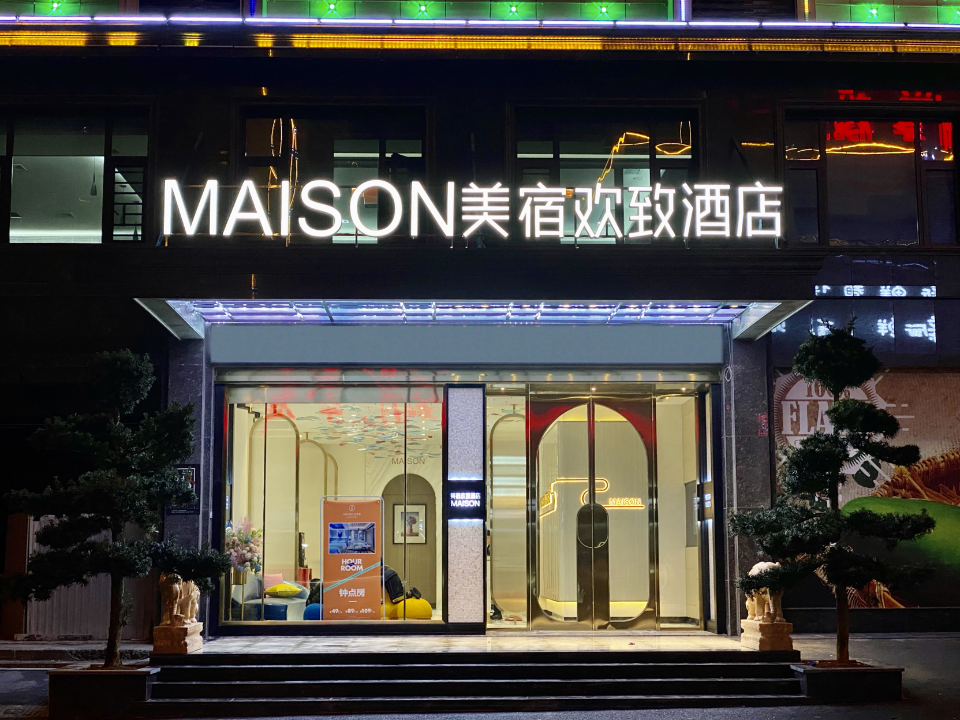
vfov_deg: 28.0
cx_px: 480
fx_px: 1442
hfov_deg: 36.8
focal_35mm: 52
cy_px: 360
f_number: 2
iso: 125
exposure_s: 1/50
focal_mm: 6
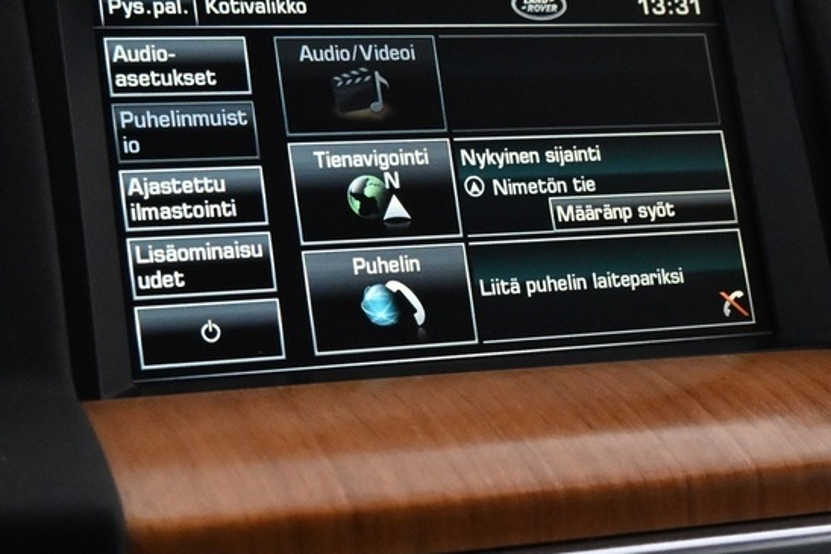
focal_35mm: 71
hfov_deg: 28.4
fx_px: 1638
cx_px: 332
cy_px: 354
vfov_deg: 19.1
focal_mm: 16
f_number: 3.5
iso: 3200
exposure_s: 1/100
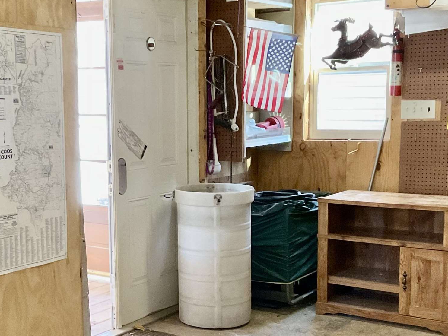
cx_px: 167
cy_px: 206
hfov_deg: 32.0
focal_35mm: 60
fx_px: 777
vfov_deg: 24.4
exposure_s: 1/30
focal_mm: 3
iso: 400
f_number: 1.8
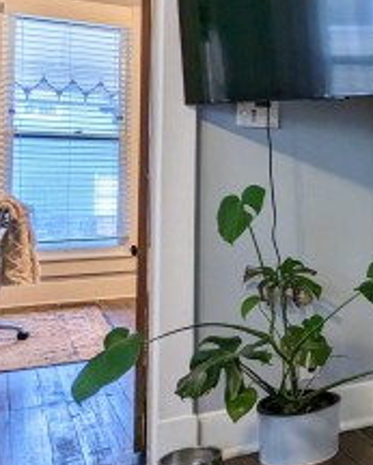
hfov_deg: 22.7
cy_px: 170
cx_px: 619
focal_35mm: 48
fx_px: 662
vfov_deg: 38.5
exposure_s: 1/24
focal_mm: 2.35
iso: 103
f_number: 2.2
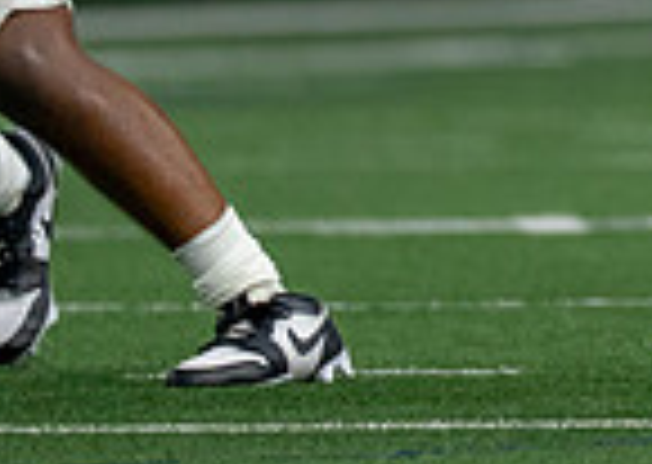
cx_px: 1261
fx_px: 25414
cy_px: -220
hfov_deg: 1.5
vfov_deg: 1.0
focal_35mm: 1375
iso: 1600
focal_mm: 200
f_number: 2.8
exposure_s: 1/1000
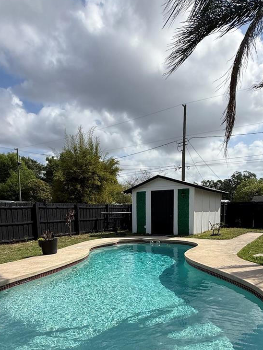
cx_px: 152
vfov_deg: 71.0
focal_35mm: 23
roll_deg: +0.9
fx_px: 233
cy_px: 243
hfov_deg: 58.6
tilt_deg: -5.8
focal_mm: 2.22
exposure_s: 1/3460
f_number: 2.2
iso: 50
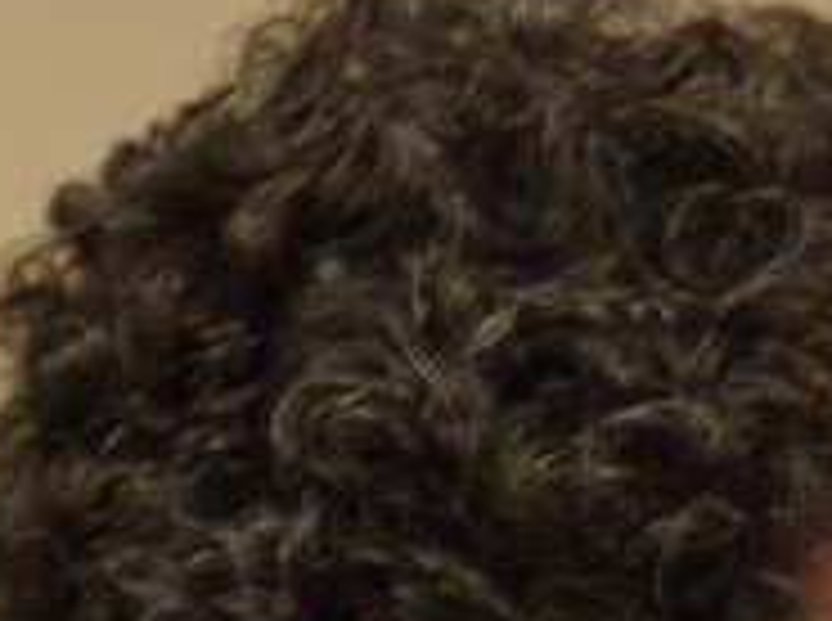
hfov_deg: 3.3
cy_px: 670
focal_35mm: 607
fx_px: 14561
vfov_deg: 2.4
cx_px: 1165
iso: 200
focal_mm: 39
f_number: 4.5
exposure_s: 1/15
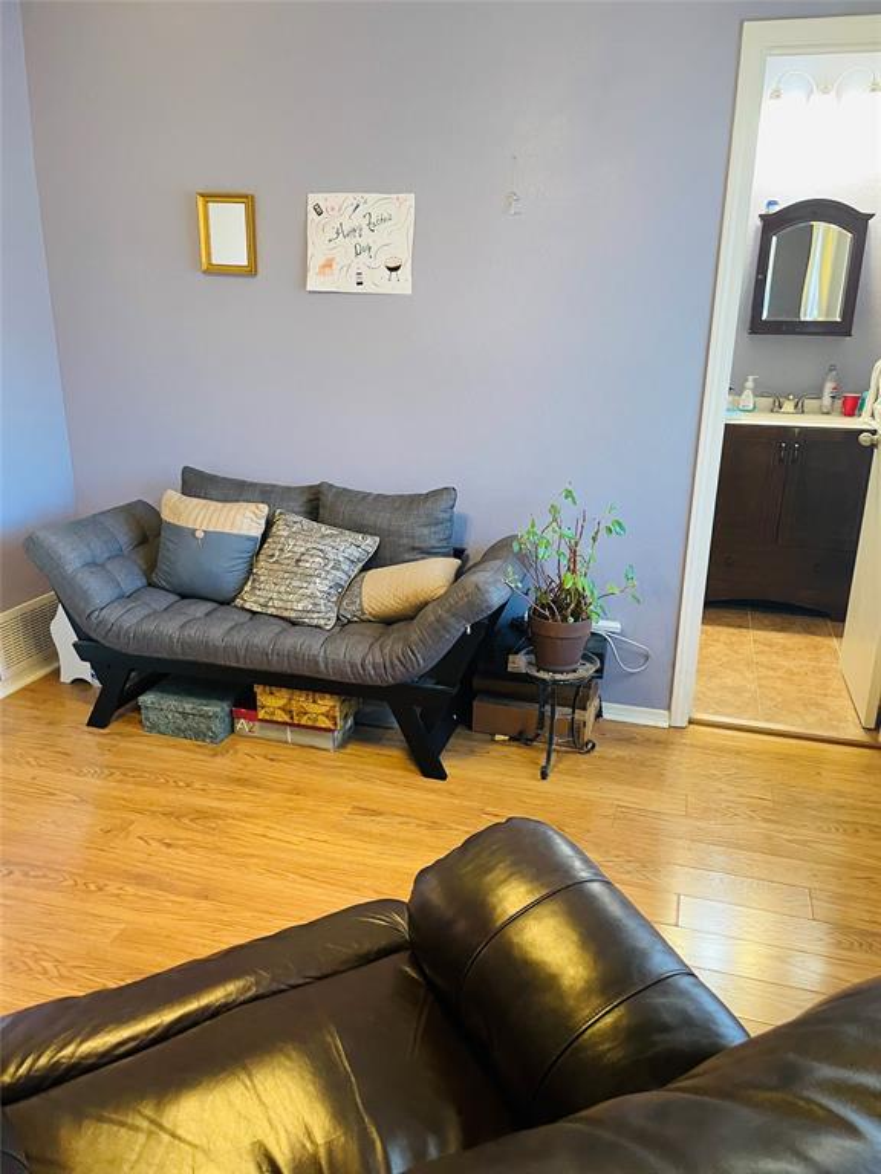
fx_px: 882
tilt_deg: -14.7
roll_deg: +0.4
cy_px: 587
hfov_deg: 53.1
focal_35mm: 26
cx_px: 440
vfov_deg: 67.3
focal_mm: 4.2
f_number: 1.6
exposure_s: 1/60
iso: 320
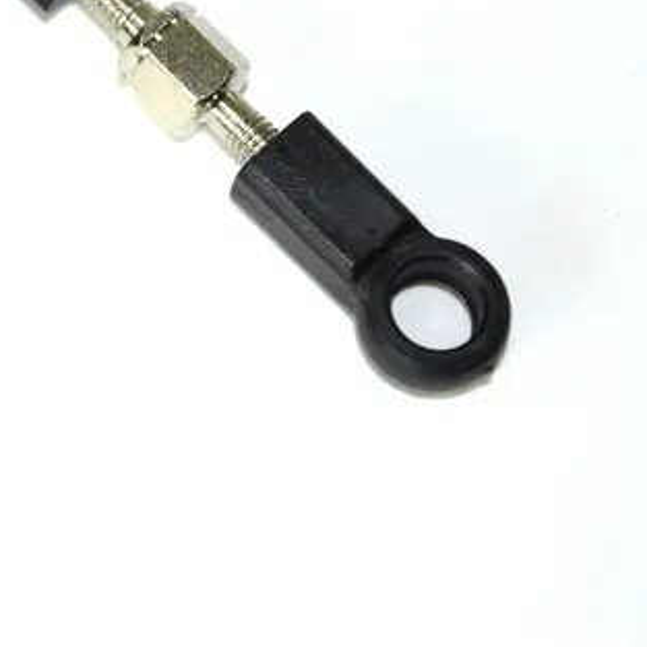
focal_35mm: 179
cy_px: 99
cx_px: -74
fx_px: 3787
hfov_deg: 9.7
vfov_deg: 9.7
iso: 100
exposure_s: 1/100
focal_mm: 55
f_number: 5.6
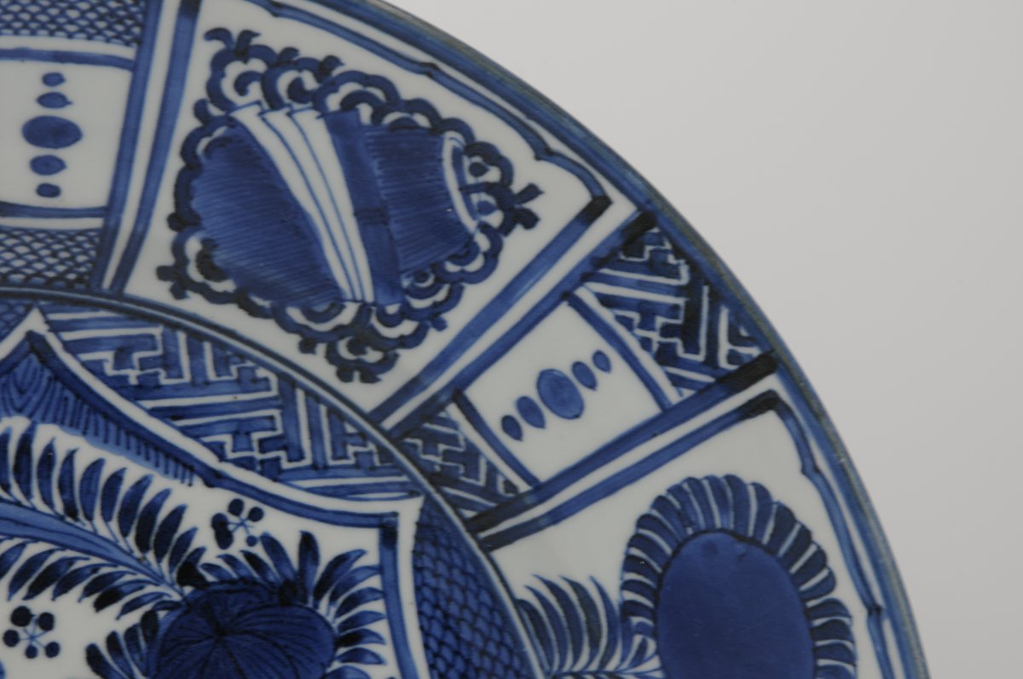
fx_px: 4470
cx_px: 512
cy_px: 340
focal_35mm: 158
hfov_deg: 13.1
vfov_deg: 8.7
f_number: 13
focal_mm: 105
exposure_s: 1/15
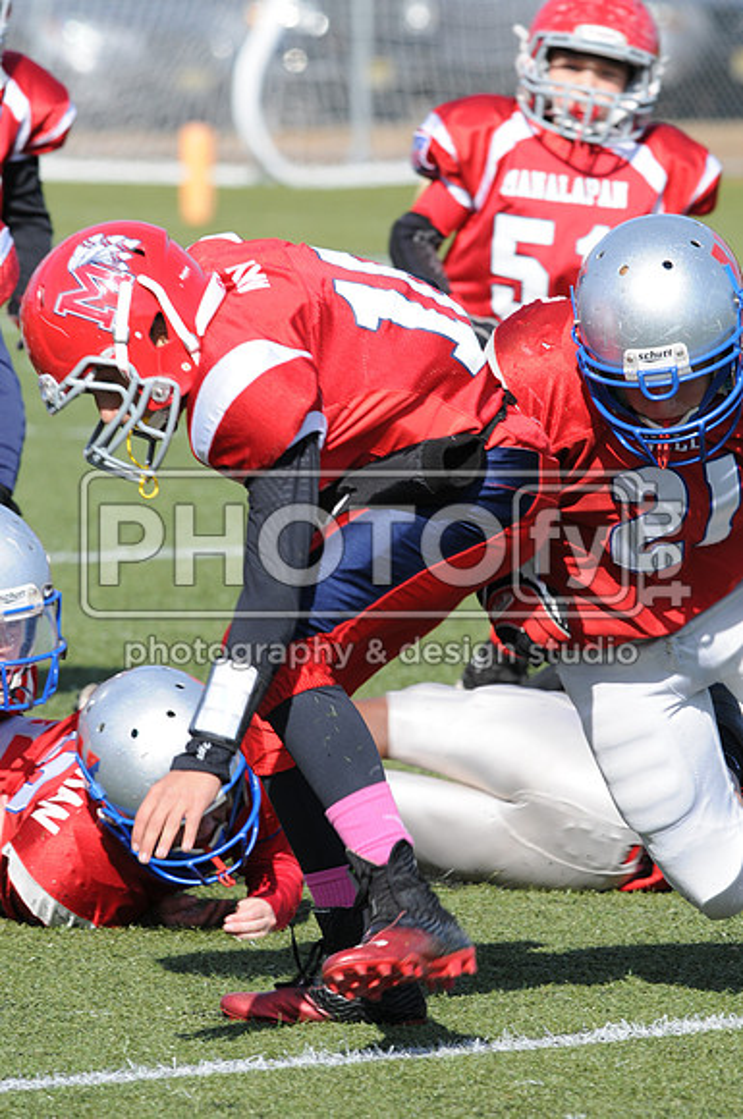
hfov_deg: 3.0
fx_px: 13972
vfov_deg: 4.6
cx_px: 372
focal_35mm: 450
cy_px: 560
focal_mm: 300
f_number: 7.1
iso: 200
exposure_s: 1/500
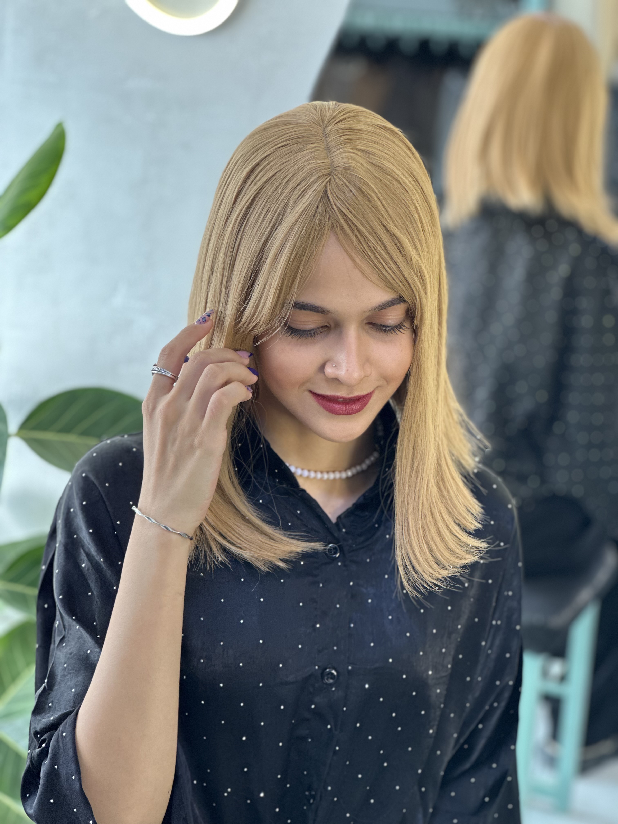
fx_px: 1833
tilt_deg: -14.6
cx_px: 309
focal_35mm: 77
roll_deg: -4.5
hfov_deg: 19.1
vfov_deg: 25.3
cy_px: 412
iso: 125
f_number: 2.8
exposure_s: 1/33
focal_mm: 9
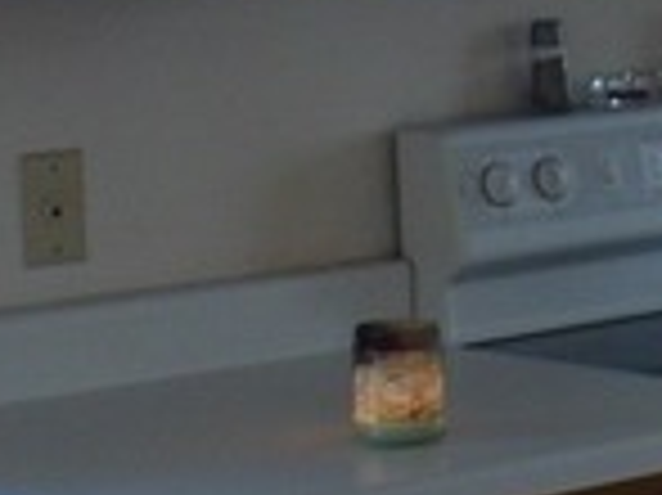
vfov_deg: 9.2
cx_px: 1252
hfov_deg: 11.3
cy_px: 76
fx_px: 3076
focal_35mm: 161
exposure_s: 1/30
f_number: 2.8
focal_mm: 6.1
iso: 125
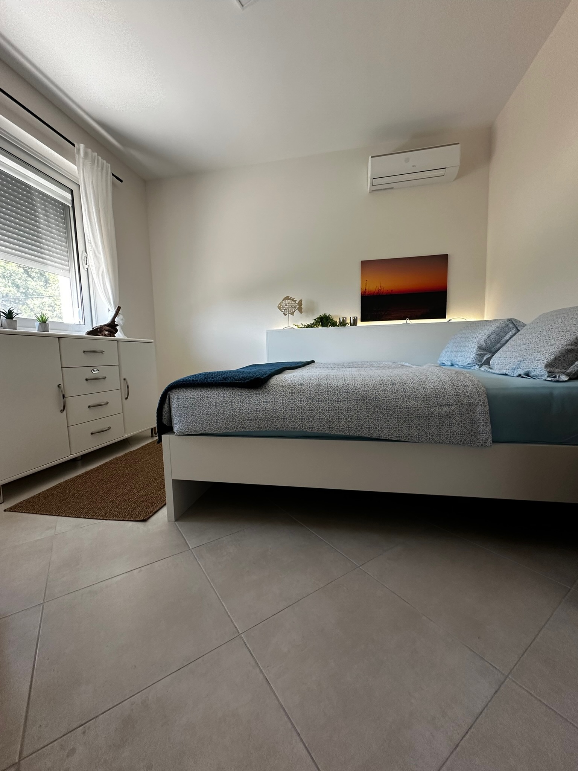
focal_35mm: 14
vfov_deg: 102.1
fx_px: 312
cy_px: 386
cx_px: 289
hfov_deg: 85.7
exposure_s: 1/99
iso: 200
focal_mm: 2.22
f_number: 2.2
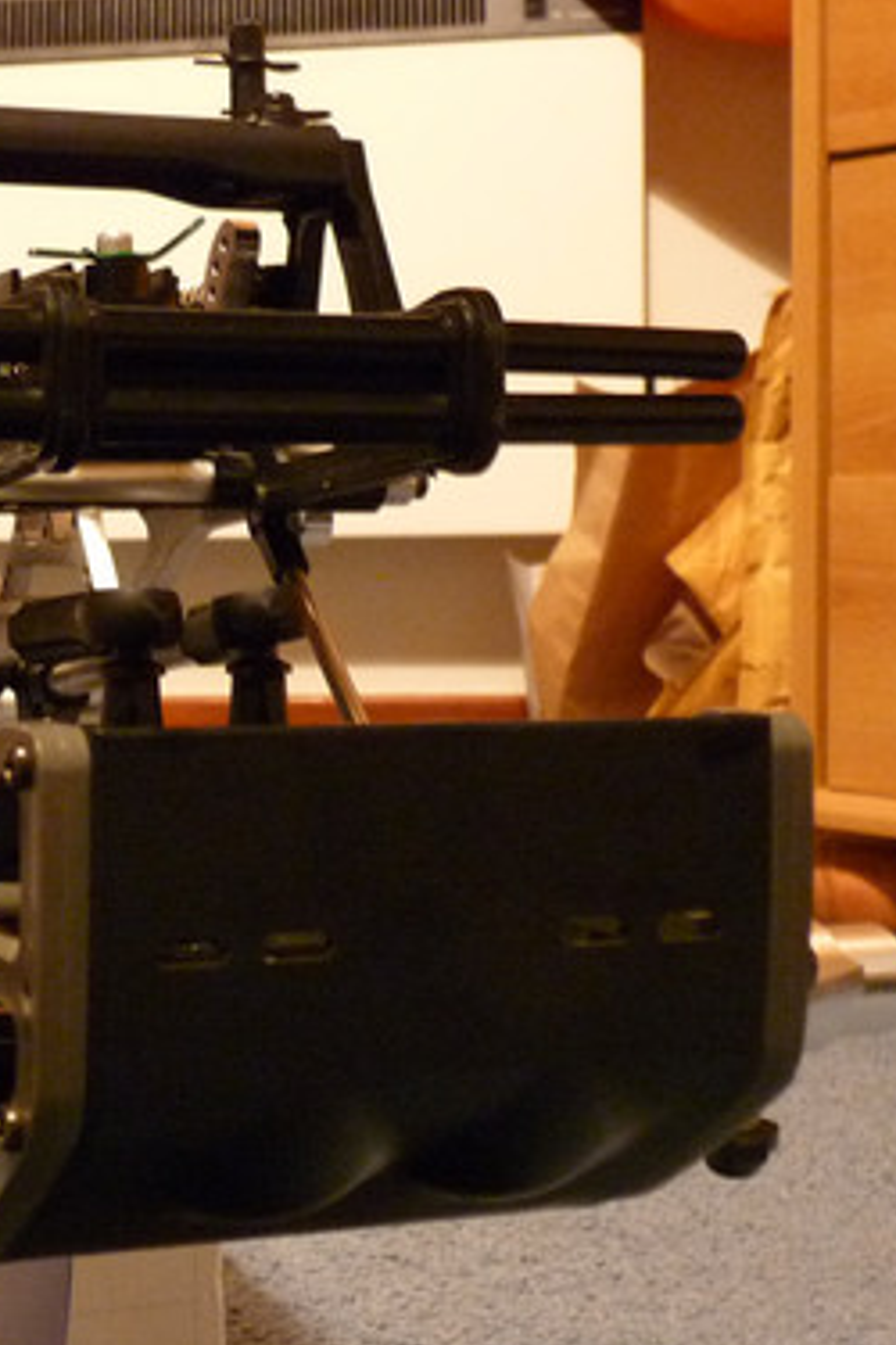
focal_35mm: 55
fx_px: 2053
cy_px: 592
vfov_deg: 36.2
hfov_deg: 23.6
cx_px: 4
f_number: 2.8
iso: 400
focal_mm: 4.8
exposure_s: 1.3
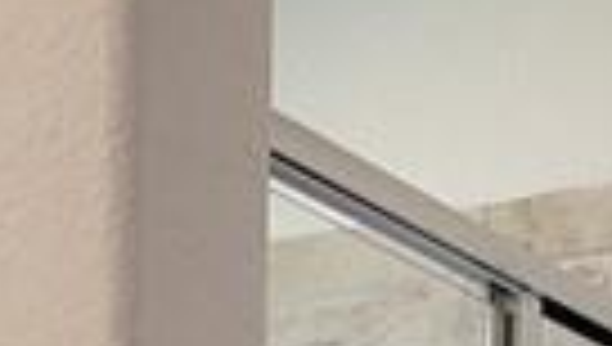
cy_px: 1380
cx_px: -729
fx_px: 3462
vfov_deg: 5.1
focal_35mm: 213
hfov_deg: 9.3
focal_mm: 4.3
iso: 80
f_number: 2.4
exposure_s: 1/60
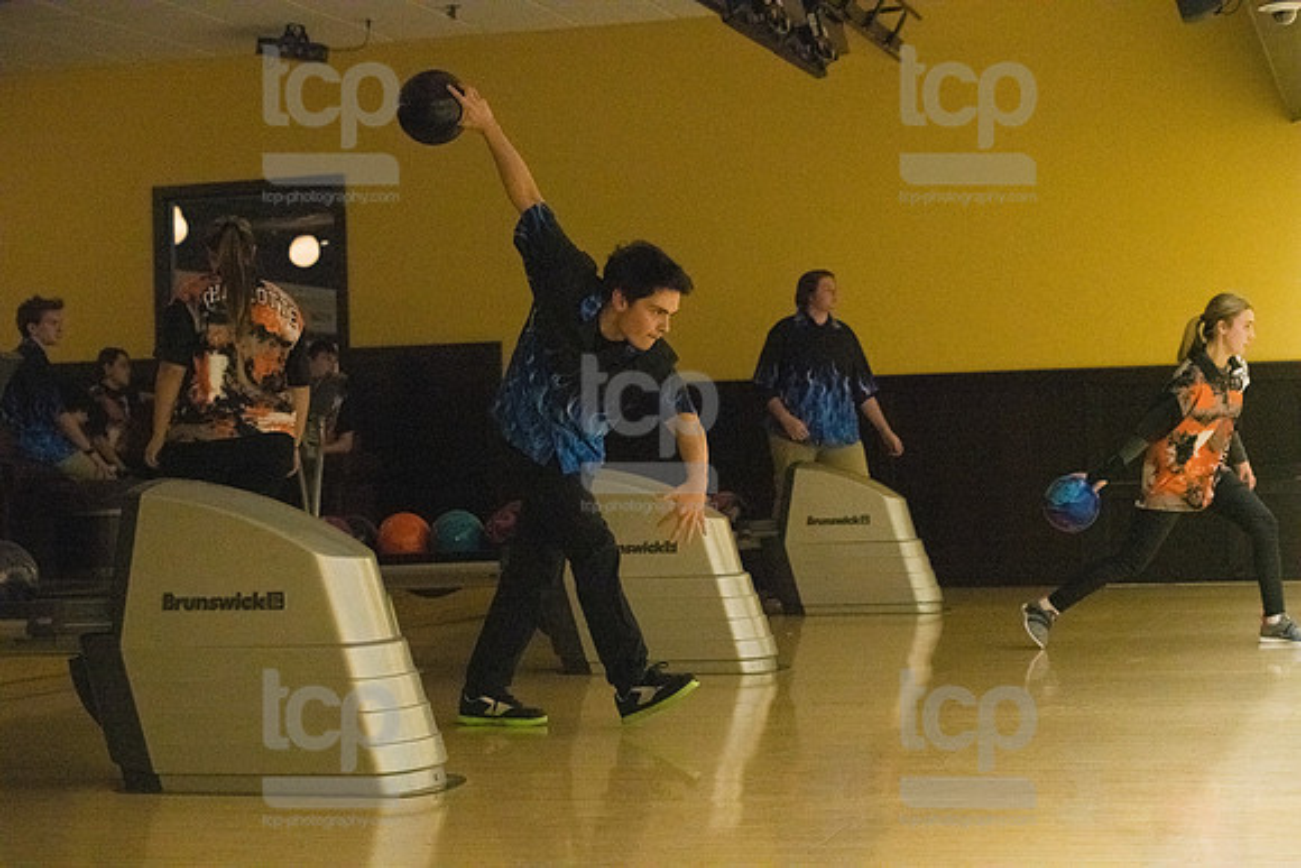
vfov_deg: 19.5
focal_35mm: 70
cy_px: 434
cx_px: 650
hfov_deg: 28.8
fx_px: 2530
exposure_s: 1/1000
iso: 10000
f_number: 4.5
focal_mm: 70
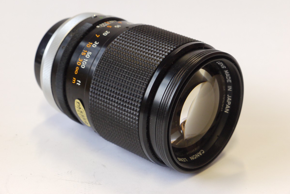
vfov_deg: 14.6
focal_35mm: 94
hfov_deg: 21.7
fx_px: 757
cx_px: 145
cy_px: 87
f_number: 8
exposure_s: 1/50
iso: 800
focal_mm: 45
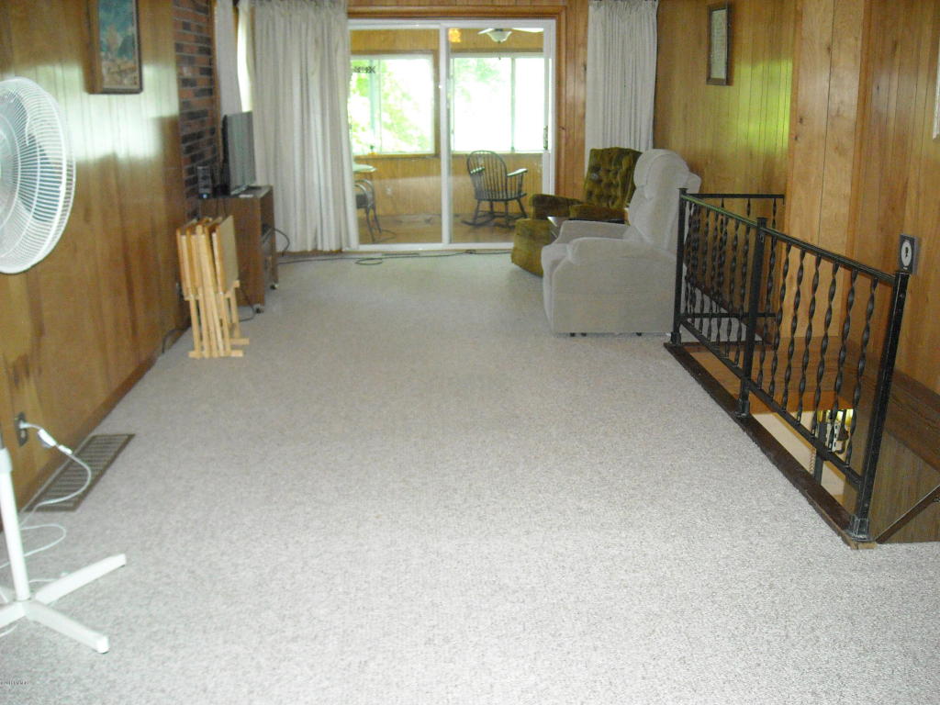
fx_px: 950
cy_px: 352
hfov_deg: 52.6
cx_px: 470
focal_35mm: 35
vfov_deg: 40.7
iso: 541
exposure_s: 1/60
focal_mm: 5.7
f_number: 2.8
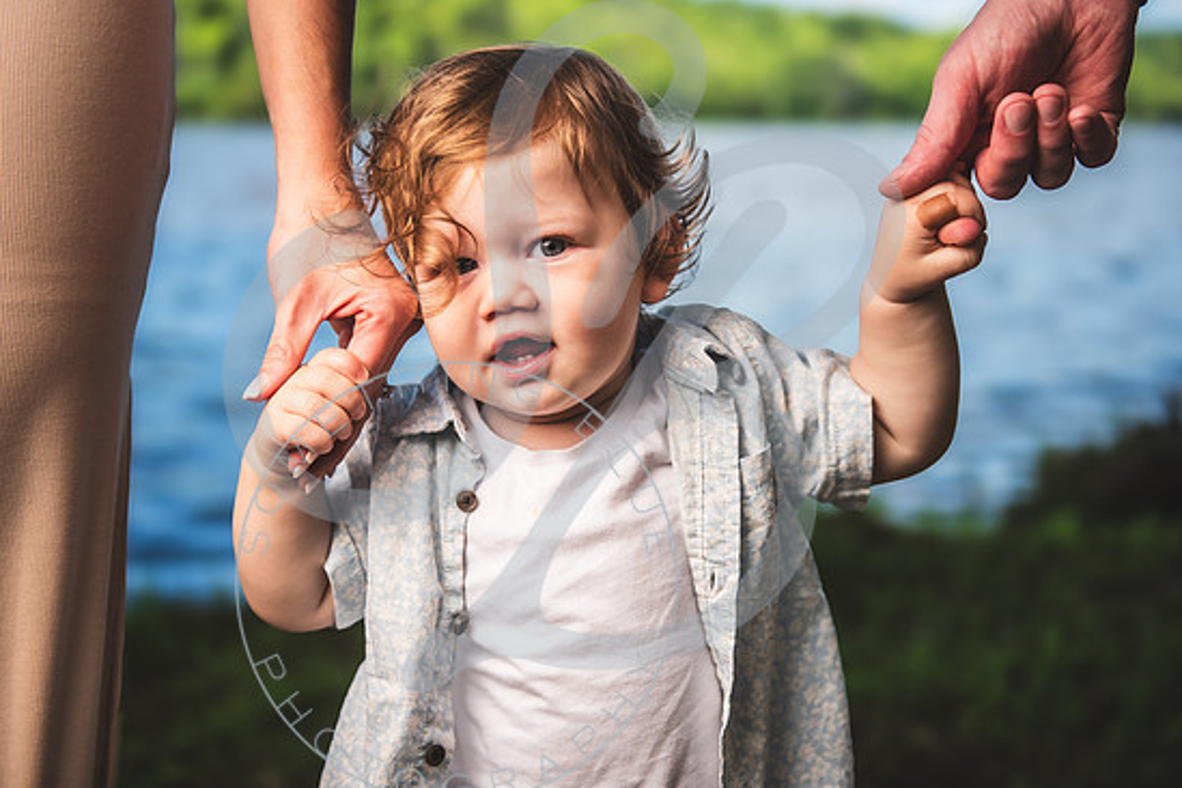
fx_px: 1839
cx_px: 564
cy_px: 402
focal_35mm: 56
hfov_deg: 35.6
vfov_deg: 24.2
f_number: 2.8
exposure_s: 1/800
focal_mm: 52
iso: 100
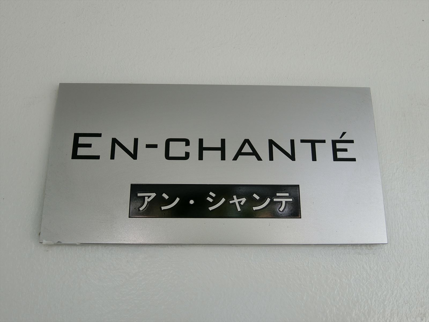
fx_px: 421
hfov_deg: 54.0
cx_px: 214
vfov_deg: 41.8
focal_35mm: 34
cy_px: 161
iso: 80
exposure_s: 1/160
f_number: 3.4
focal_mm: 7.2
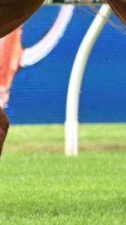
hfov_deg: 1.2
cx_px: -169
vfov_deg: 2.1
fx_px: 6137
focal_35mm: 1031
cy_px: -45
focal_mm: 260
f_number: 5.6
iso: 2200
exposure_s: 1/1600
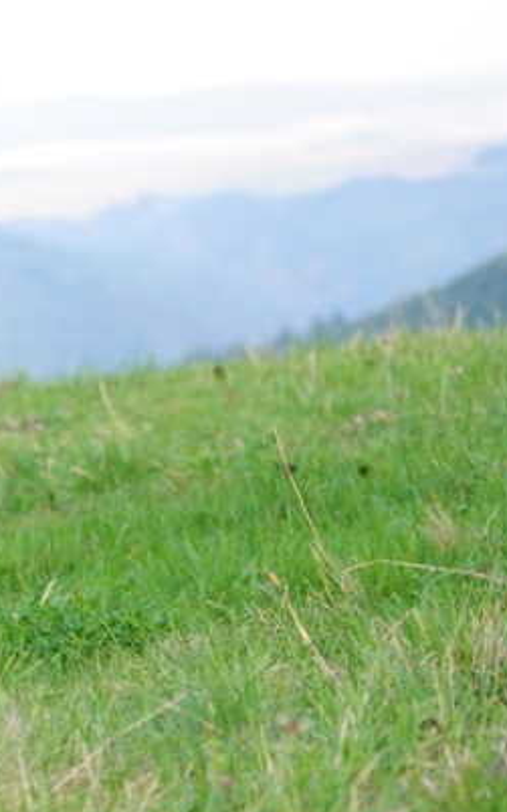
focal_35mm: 270
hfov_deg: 4.8
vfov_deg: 7.8
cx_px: -315
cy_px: 145
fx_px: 5973
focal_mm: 70
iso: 200
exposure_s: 1/125
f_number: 5
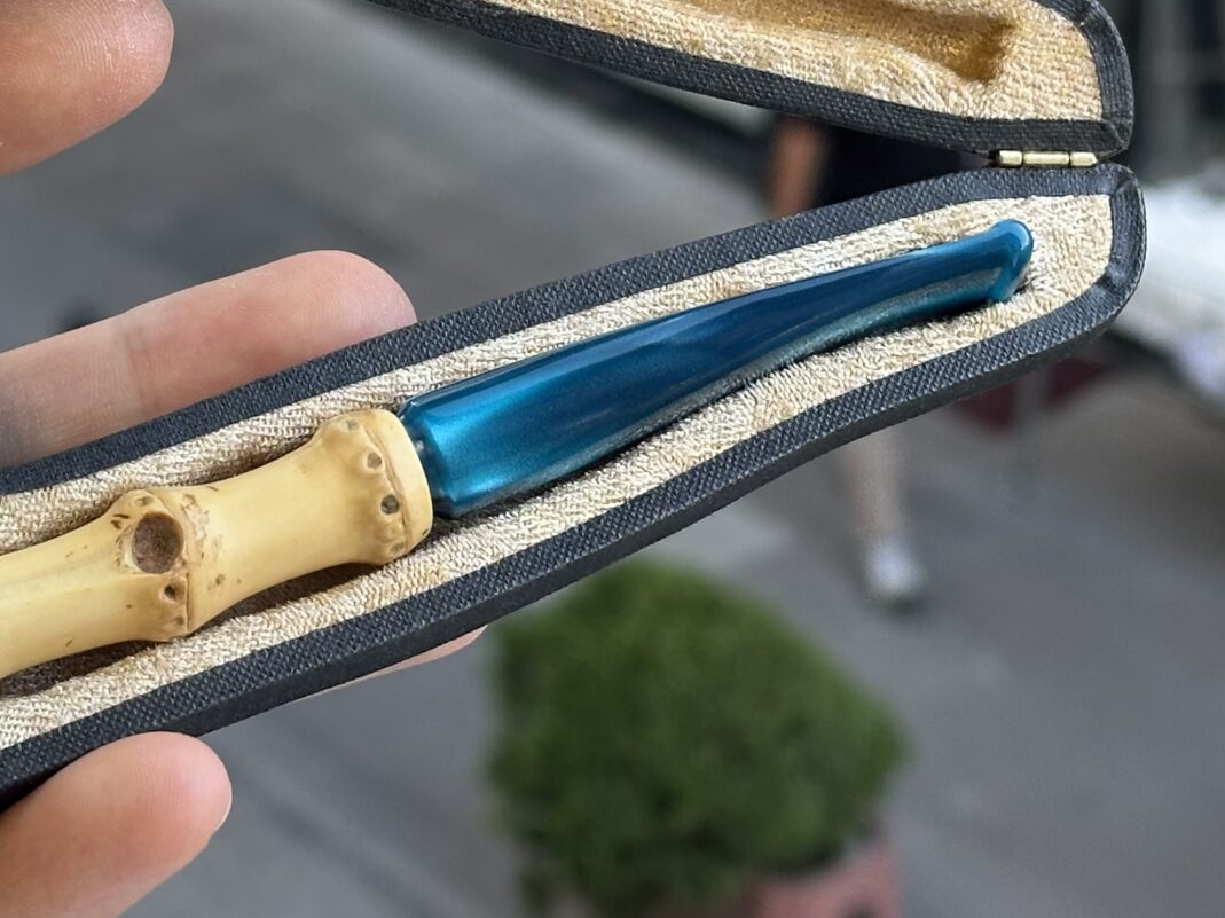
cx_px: 312
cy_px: -24
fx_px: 4068
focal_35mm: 115
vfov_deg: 12.7
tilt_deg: -22.1
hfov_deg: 17.0
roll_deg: +0.3
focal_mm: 6.86
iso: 64
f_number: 1.78
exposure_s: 1/138
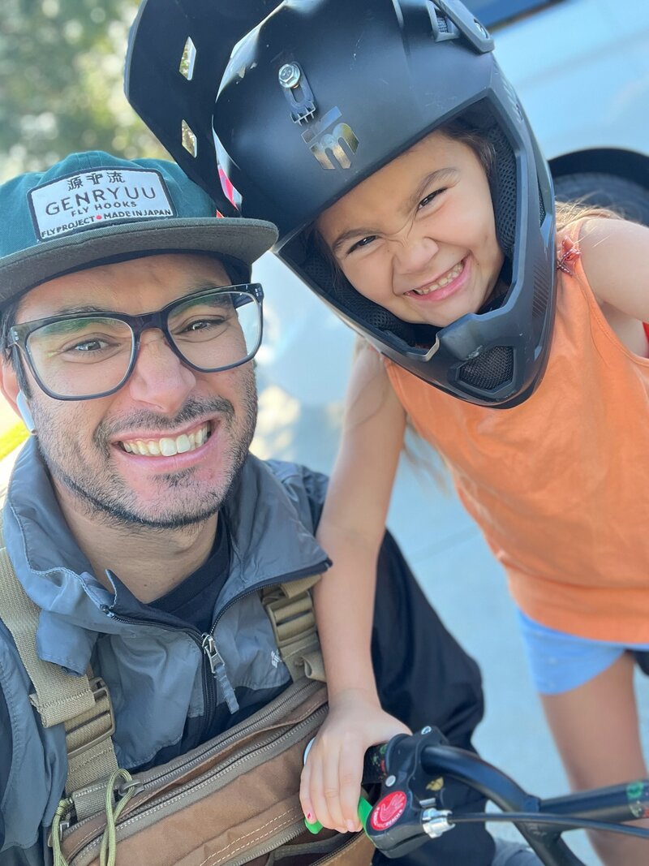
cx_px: 324
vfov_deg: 60.0
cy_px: 433
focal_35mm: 30
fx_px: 750
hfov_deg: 46.8
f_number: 2.2
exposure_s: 1/99
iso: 100
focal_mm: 2.71
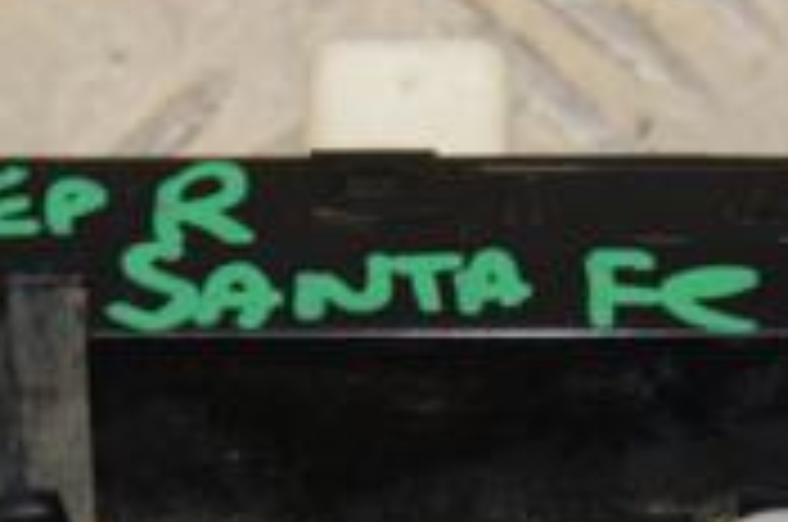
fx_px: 7887
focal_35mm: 361
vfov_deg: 3.8
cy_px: 333
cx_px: 329
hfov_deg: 5.7
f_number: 7.1
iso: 800
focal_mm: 70
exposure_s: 1/200
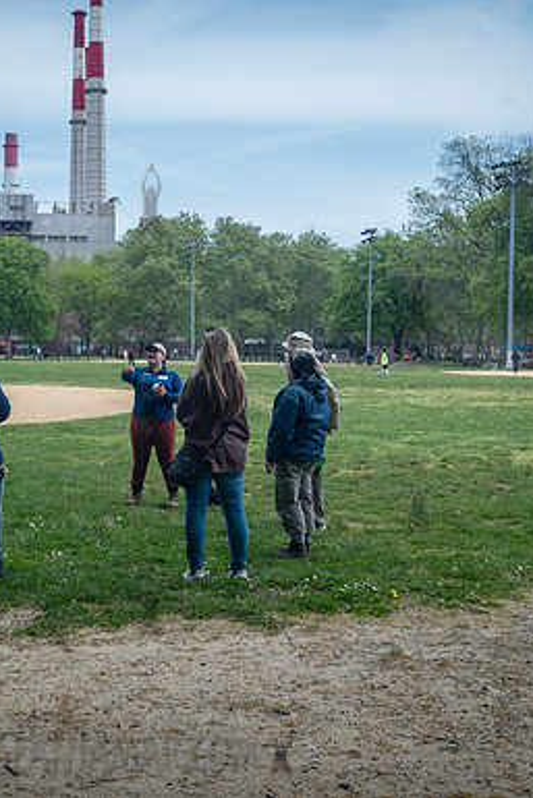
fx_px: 1176
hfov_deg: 25.3
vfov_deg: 37.5
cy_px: 399
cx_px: 149
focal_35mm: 53
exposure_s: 1/1000
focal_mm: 35
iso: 200
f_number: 5
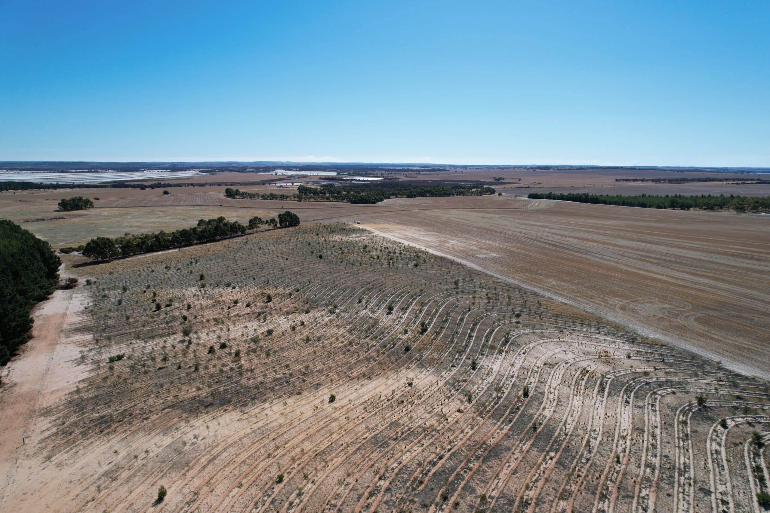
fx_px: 471
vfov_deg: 57.2
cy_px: 256
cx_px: 385
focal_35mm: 22
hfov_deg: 78.6
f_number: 2.8
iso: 110
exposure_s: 1/3000
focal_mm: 8.38
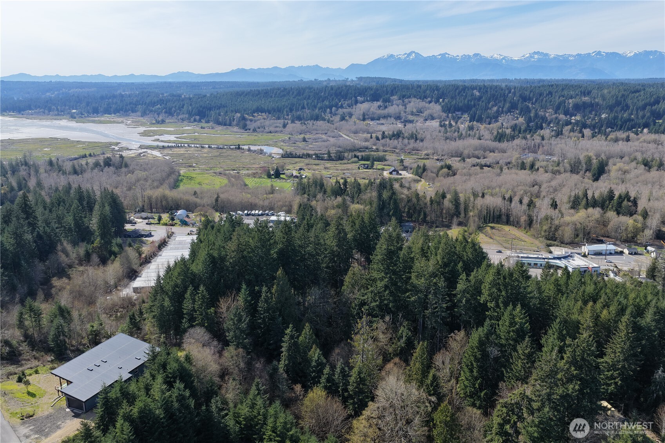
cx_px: 332
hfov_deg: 65.5
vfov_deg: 46.4
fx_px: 517
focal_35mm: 28
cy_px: 222
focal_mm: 14.45
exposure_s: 1/2000
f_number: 2.8
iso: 400
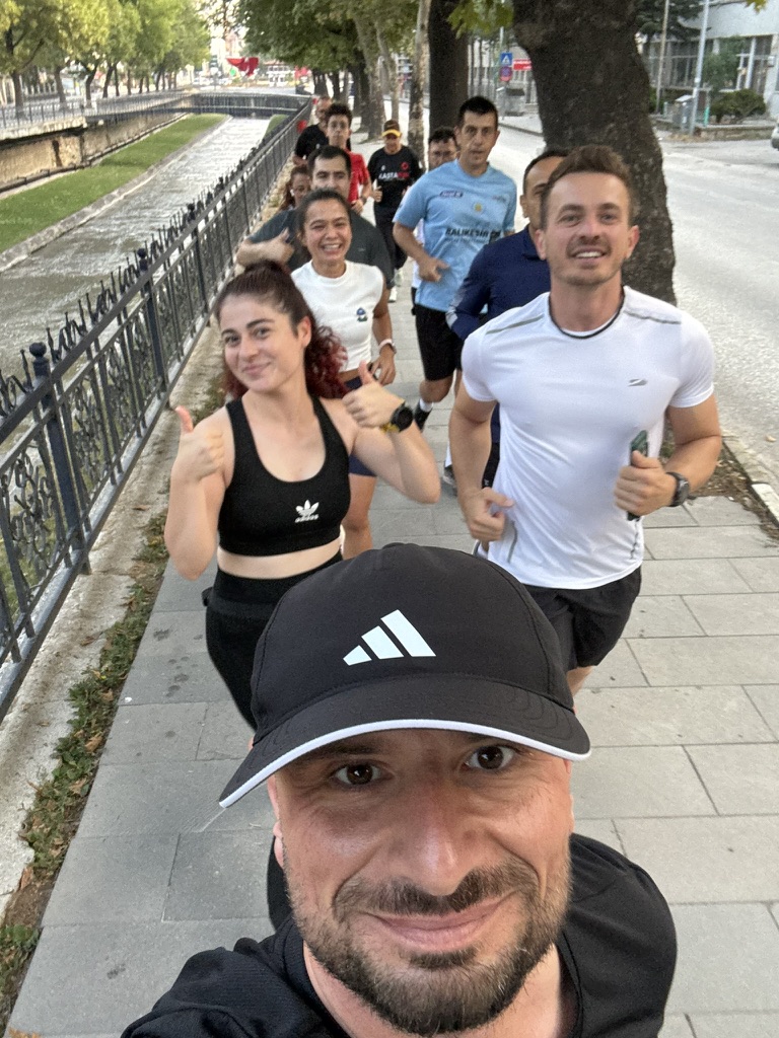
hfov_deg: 46.8
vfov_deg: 60.0
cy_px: 519
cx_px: 390
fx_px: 900
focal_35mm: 30
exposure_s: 1/71
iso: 80
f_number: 1.9
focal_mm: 2.69
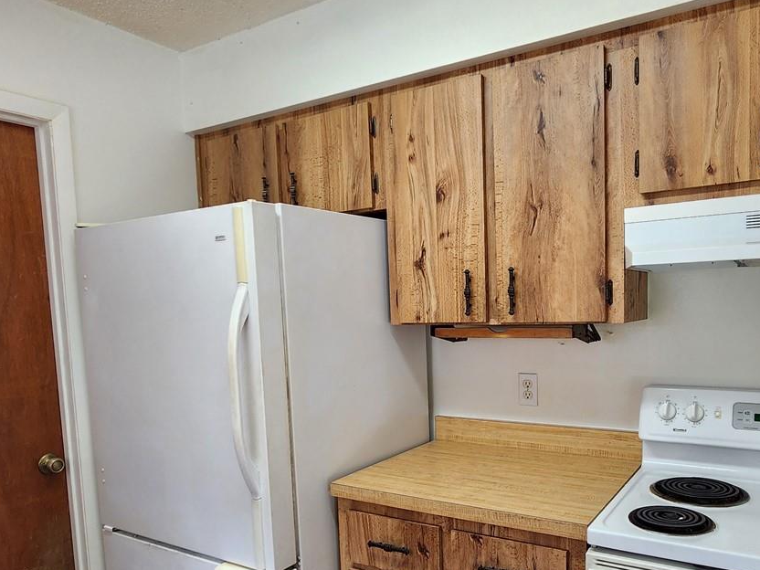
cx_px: 434
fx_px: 549
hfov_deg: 69.0
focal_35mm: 25
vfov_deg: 54.0
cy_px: 369
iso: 100
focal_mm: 2.2
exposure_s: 1/60
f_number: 2.2
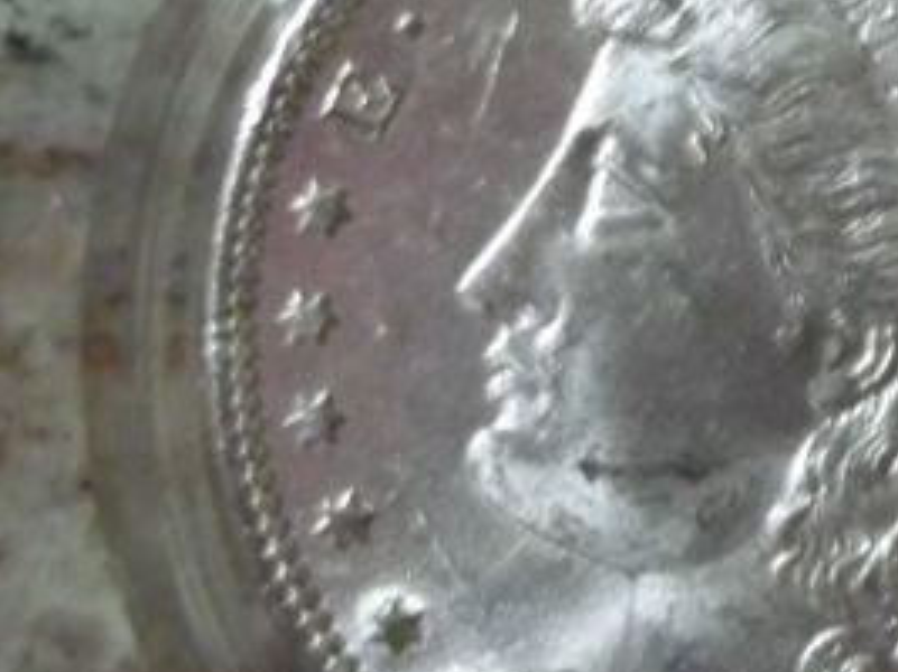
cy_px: 269
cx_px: 898
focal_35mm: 81
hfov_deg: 23.1
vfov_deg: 18.2
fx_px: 2100
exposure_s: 1/8
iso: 320
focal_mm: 6.5
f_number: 3.1
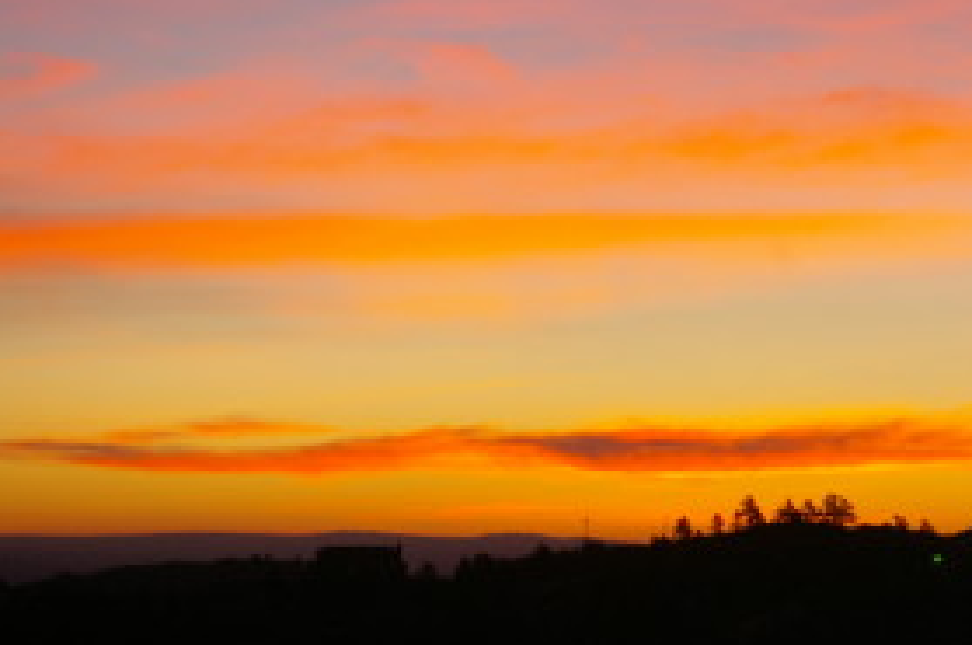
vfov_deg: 9.2
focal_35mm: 148
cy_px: 436
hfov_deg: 13.8
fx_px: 3986
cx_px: 857
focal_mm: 55
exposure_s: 1/45
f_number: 8
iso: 400
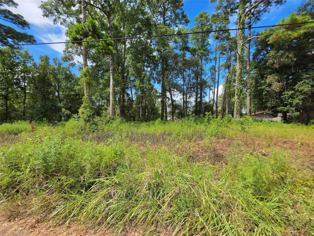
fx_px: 118
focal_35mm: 13
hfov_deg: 106.2
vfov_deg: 89.9
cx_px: 157
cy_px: 118
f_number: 1.9
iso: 32
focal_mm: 2.2
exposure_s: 1/1008
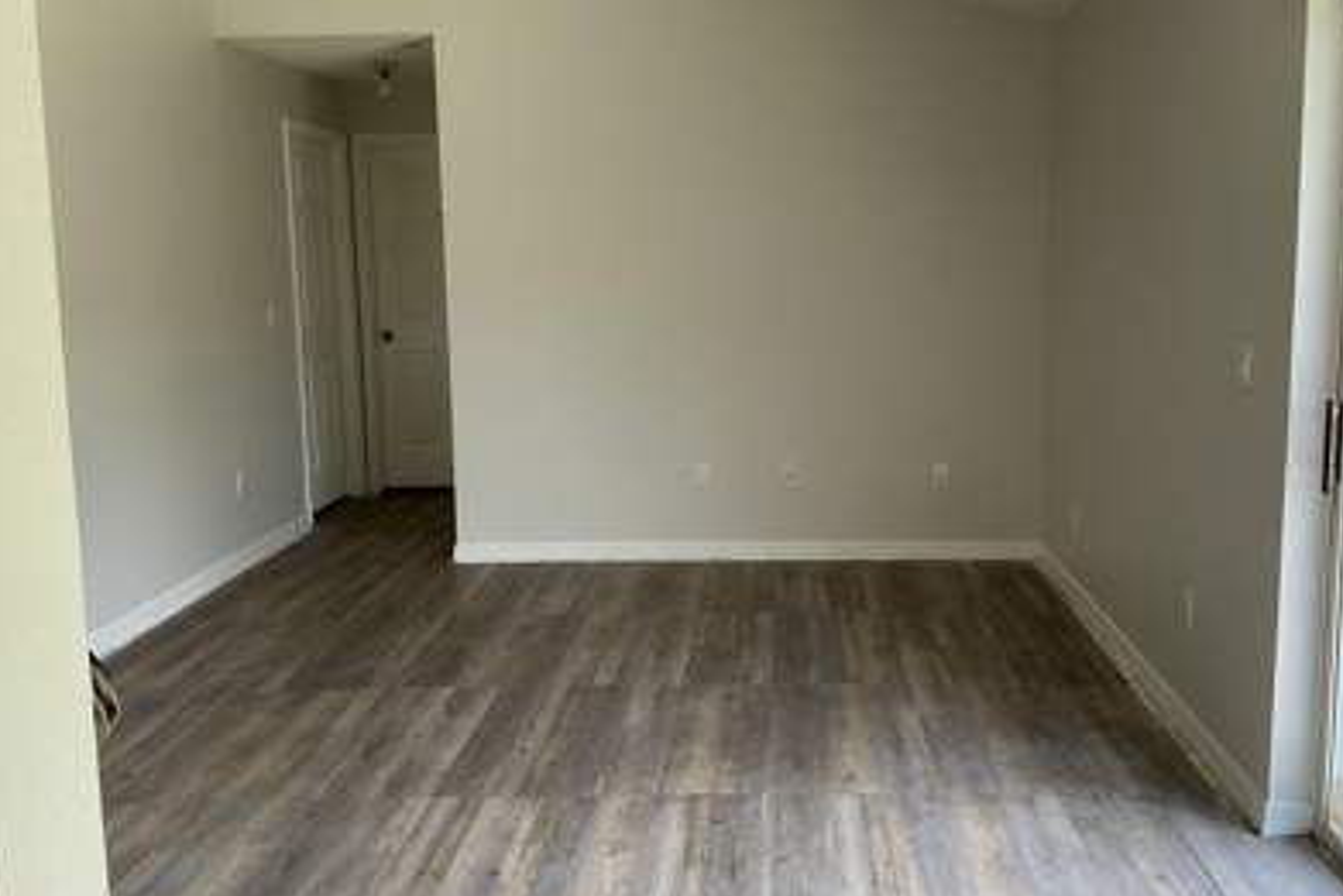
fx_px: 1381
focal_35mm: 37
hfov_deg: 51.7
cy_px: 450
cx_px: 759
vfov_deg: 36.0
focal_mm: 3
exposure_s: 1/120
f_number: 1.8
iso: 32
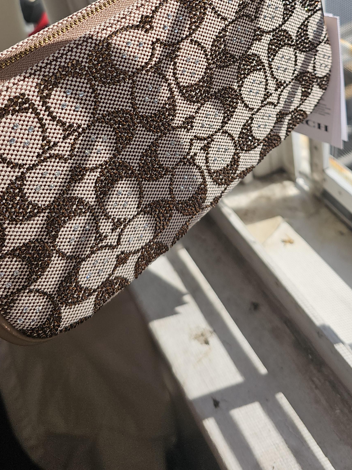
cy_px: 63
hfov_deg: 35.9
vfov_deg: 43.4
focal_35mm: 40
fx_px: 542
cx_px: 190
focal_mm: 6.3
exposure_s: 1/548
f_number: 1.7
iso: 10
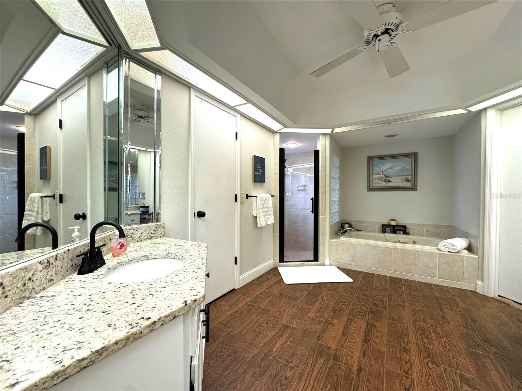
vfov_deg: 85.7
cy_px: 196
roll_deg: -0.4
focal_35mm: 14
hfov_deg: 102.1
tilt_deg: -0.8
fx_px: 211
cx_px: 261
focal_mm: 2.22
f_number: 2.2
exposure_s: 1/120
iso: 250
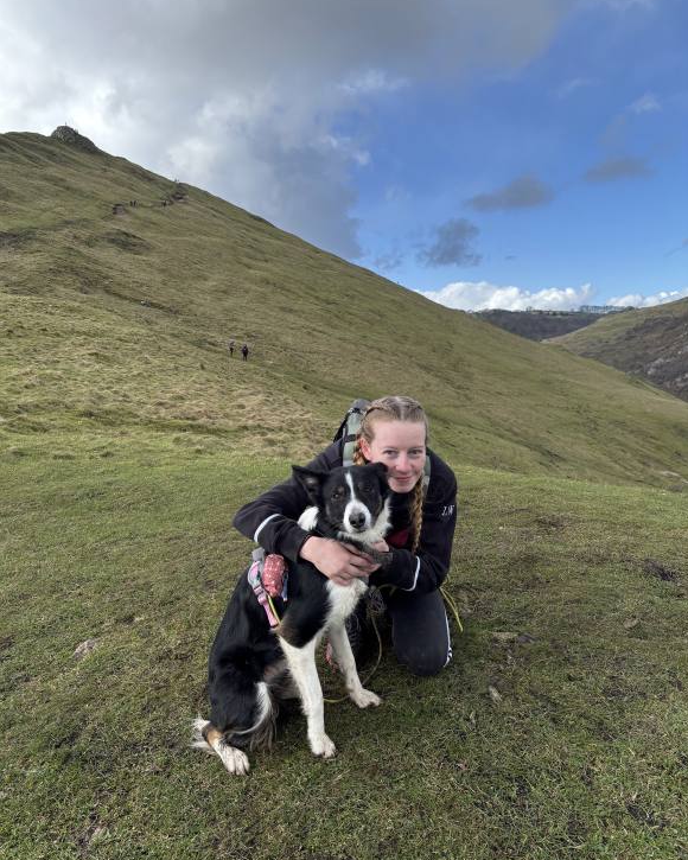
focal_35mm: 28
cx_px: 336
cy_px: 390
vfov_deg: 62.1
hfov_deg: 51.5
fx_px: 713
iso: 50
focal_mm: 5.96
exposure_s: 1/1499
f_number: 1.6
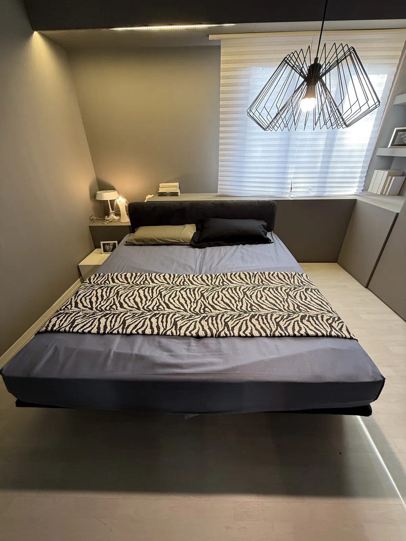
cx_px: 203
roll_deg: +0.0
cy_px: 270
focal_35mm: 14
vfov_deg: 102.1
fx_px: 219
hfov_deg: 85.7
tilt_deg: -28.7
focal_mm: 2.22
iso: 250
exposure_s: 1/50
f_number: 2.2
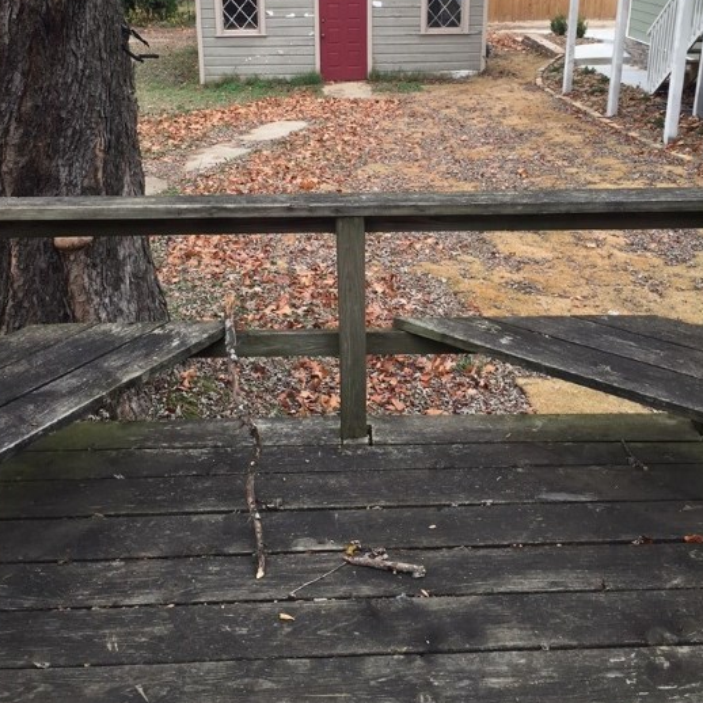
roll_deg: +0.9
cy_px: 262
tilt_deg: -20.2
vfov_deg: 43.5
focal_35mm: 38
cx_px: 349
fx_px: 873
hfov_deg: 43.9
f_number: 2.2
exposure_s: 1/191
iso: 32
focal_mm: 4.15
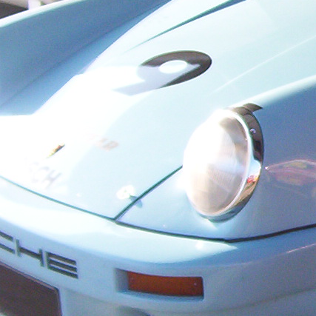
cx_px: 503
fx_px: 1260
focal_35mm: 122
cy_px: 57
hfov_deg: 13.3
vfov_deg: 14.2
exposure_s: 1/521
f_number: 2.76
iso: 100
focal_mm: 5.54
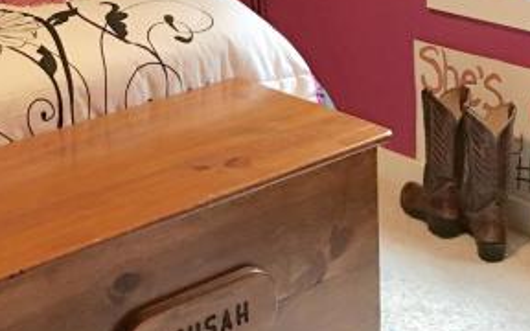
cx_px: 169
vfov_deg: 15.4
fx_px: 1184
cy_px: -57
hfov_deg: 25.1
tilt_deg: -10.7
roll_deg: +2.7
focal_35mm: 82
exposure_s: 1/15
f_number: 2.2
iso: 100
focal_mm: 4.15
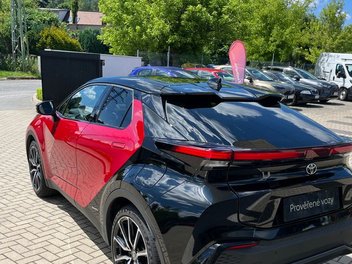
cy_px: 177
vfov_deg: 38.2
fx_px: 376
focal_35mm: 37
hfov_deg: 50.0
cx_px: 197
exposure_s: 1/2632
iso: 50
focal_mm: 5.1
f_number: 1.6
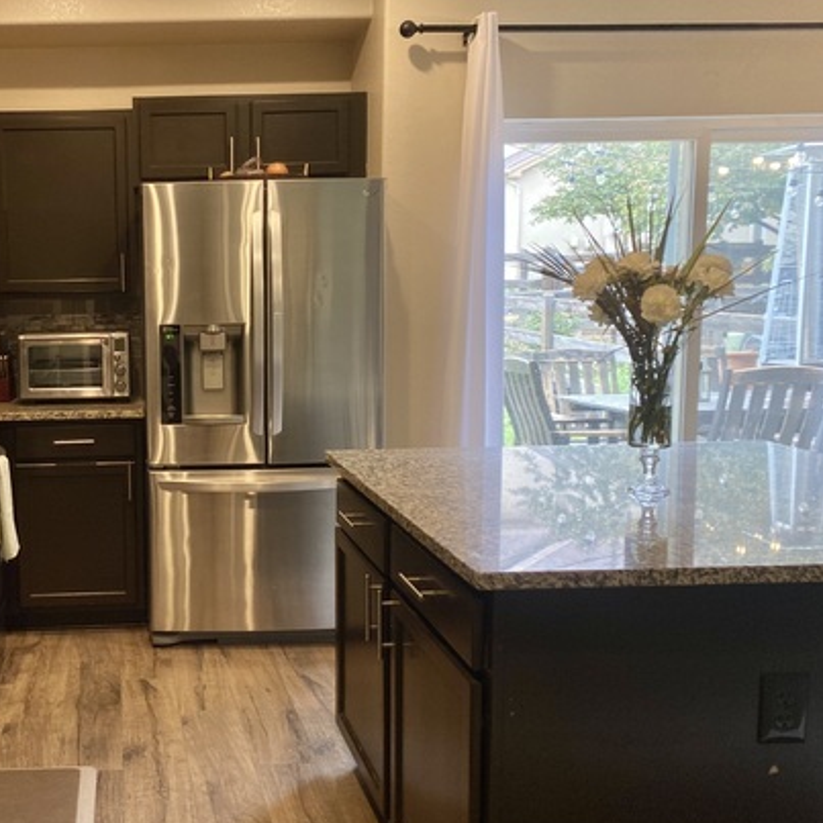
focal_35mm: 38
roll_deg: +0.8
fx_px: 1022
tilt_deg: -5.6
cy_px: 410
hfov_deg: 41.8
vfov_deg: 43.9
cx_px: 158
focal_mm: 4.25
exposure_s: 1/60
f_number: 1.8
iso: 64
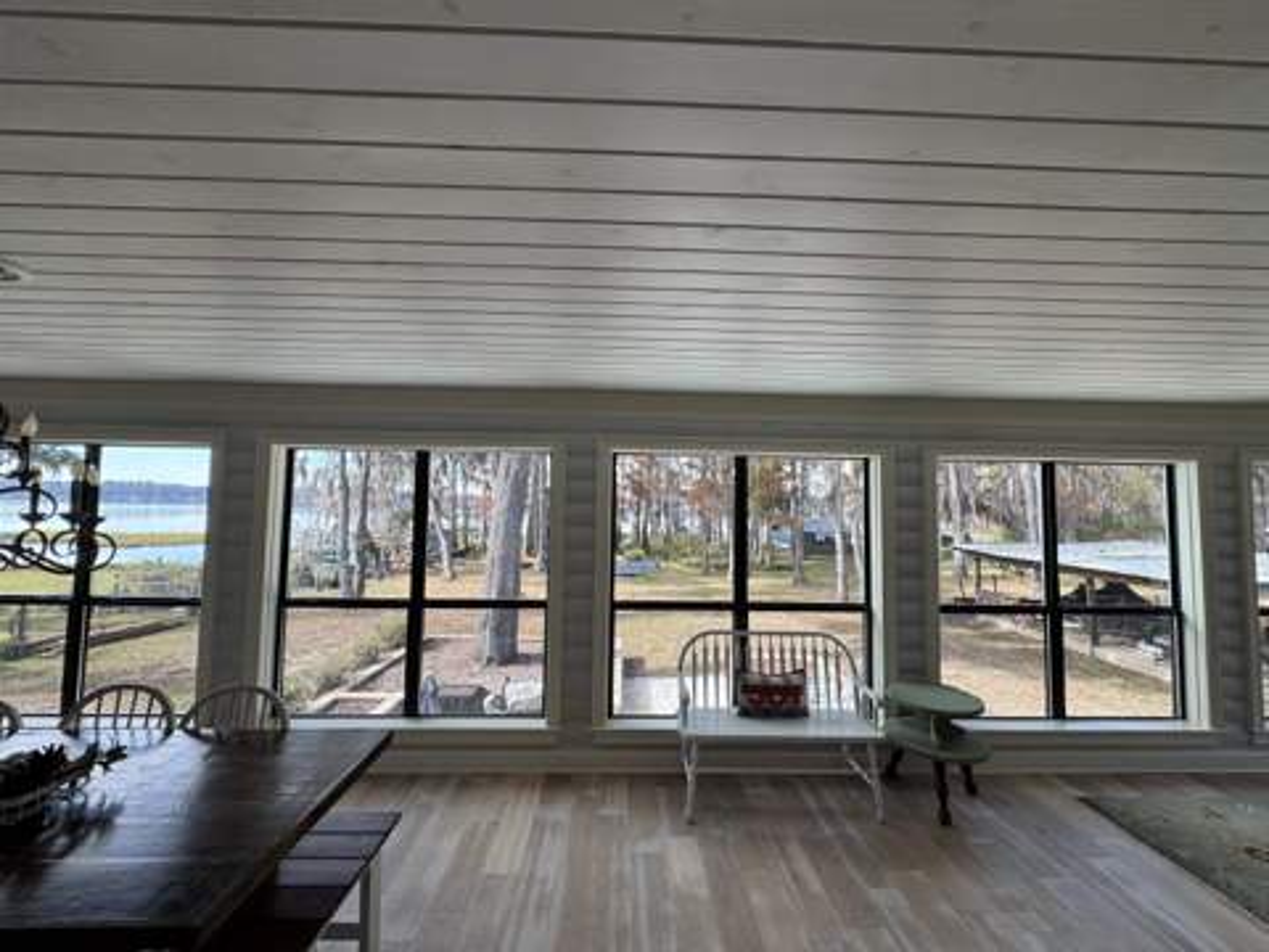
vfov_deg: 85.7
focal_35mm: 14
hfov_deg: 102.1
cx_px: 634
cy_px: 476
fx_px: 513
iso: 40
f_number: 2.2
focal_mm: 2.22
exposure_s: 1/189
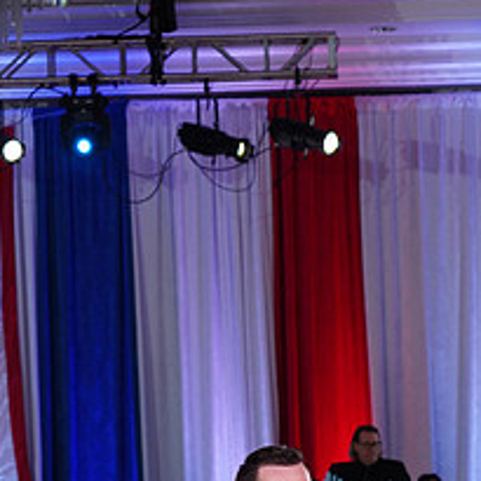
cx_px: 419
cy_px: 671
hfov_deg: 10.4
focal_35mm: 168
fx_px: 2641
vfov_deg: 10.1
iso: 1600
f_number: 5.6
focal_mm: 70
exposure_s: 1/160
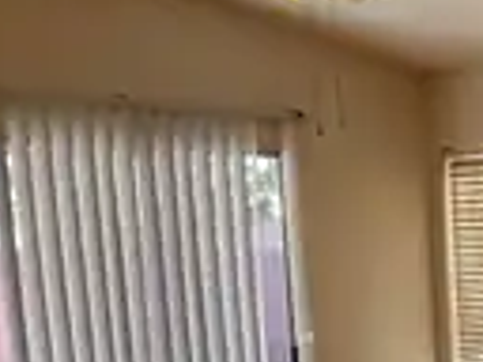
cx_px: 660
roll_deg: +1.4
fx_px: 1130
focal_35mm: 81
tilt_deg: -9.0
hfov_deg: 21.4
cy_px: 460
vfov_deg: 17.2
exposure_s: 1/193
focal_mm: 5.7
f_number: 1.5
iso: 40
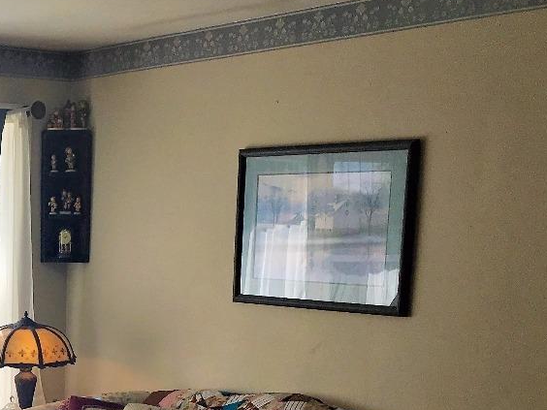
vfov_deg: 19.4
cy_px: 400
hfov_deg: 24.7
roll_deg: -1.7
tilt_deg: -8.3
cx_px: -38
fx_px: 1169
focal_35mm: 74
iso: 25
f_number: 2.2
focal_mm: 4.15
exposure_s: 1/264
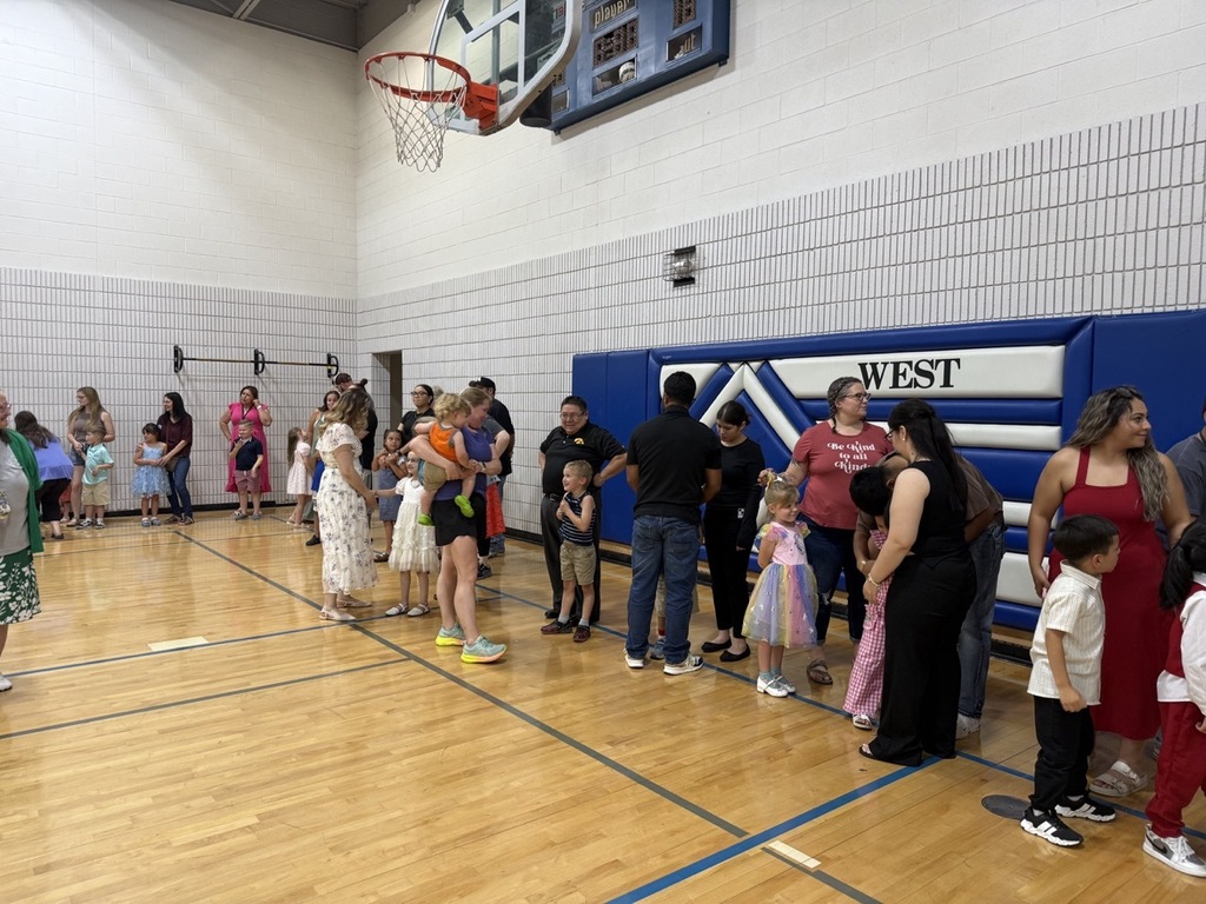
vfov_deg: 56.8
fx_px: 836
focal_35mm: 24
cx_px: 603
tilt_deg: -2.9
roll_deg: -0.5
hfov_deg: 71.6
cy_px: 452
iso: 100
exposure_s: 1/60
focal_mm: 6.76
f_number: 1.78
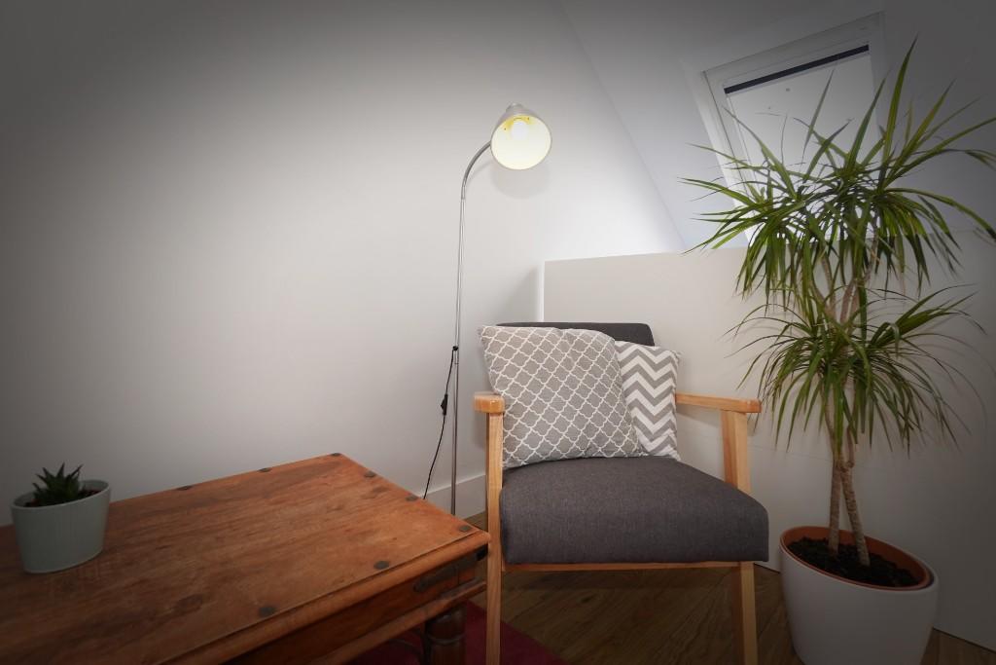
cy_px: 332
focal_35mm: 16
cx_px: 498
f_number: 4
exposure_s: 1/160
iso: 640
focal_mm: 11
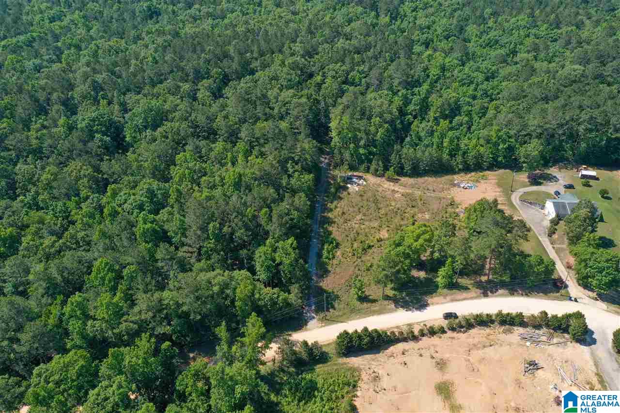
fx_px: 482
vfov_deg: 46.4
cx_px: 310
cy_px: 206
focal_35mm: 28
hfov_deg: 65.5
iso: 100
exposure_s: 1/320
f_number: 5.6
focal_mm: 10.26
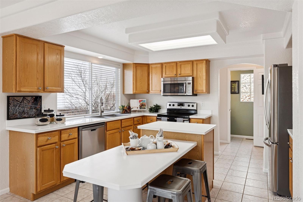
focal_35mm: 24
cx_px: 152
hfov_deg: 73.8
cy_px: 101
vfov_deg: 53.1
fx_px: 202
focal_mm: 24
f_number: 9
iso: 400
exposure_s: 1/40
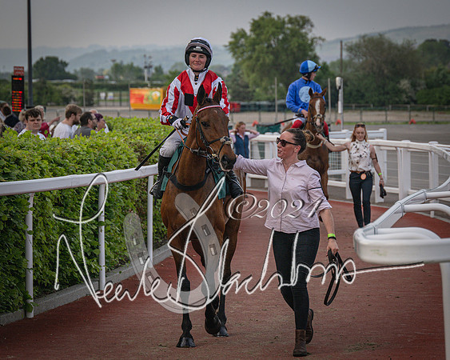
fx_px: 2226
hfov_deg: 11.5
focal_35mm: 167
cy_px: 95
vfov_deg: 9.2
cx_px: 301
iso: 400
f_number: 4
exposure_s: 1/1600
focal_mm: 98
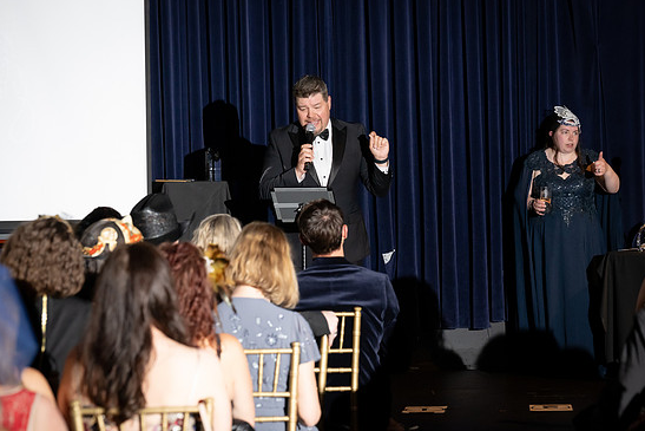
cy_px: 225
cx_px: 341
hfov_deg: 16.6
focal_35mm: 123
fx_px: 2204
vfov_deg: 11.2
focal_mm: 116
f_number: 5
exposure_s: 1/200
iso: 2500
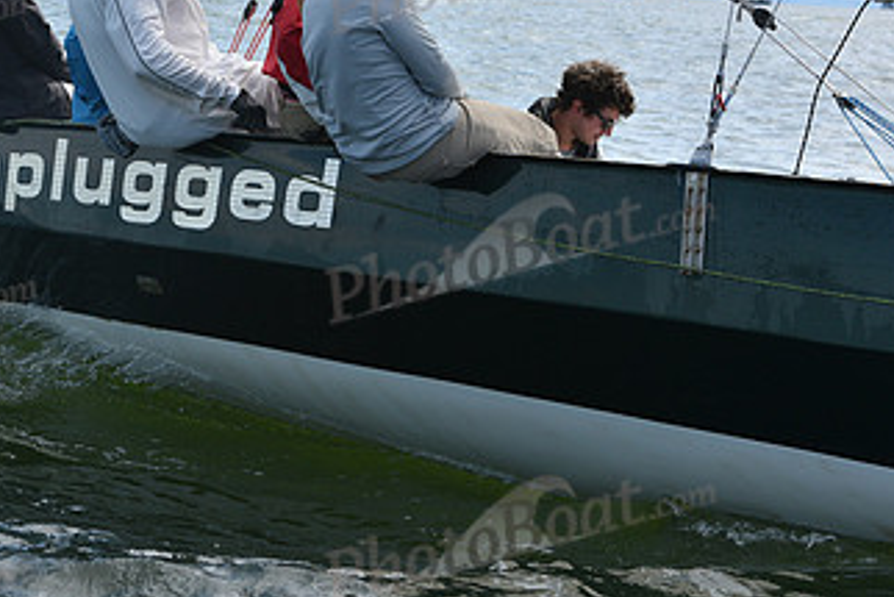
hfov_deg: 16.1
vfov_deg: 10.9
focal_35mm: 126
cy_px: 146
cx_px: 183
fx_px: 3130
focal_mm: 70
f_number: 7.1
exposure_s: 1/1000
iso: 320
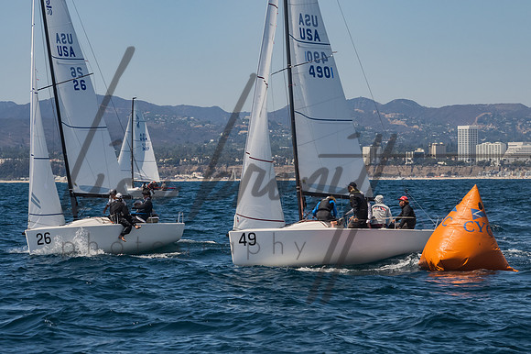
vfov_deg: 9.0
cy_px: 177
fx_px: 2255
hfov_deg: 13.4
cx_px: 266
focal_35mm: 153
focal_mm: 102
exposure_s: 1/1250
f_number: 14
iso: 640
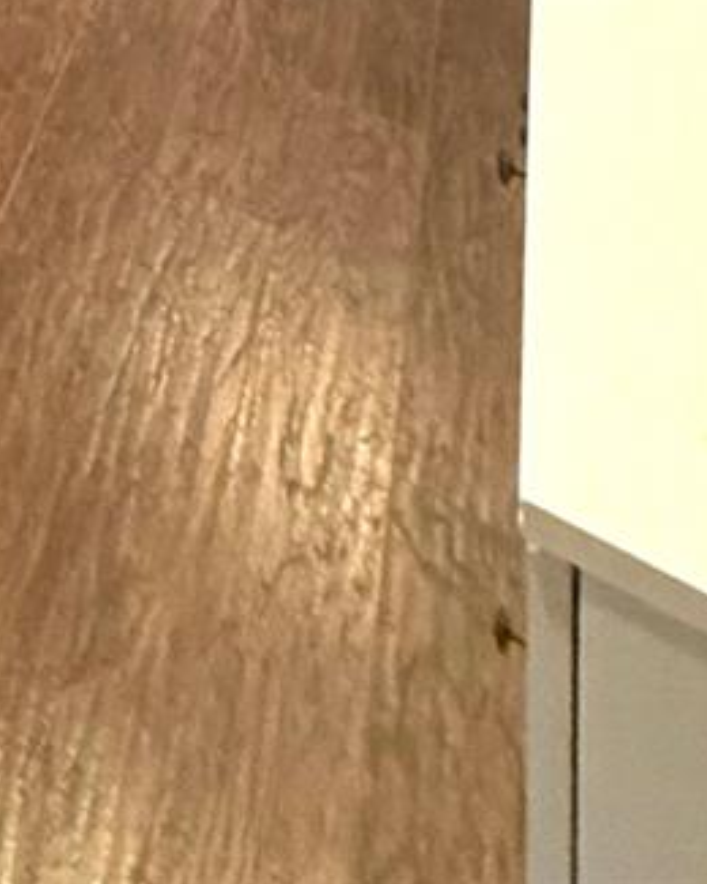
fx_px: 1648
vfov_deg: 16.0
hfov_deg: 17.0
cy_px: -1153
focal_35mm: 63
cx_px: -755
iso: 400
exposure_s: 1/60
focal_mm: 2.22
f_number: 2.2
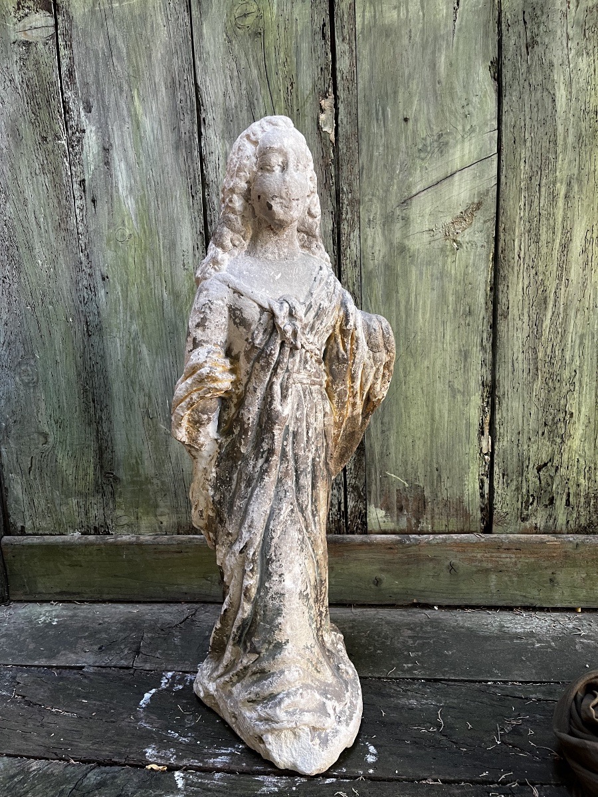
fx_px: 599
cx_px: 299
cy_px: 398
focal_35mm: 26
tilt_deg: -11.0
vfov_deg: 67.3
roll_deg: +3.2
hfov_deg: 53.1
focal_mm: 5.1
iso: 125
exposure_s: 1/65
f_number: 1.6
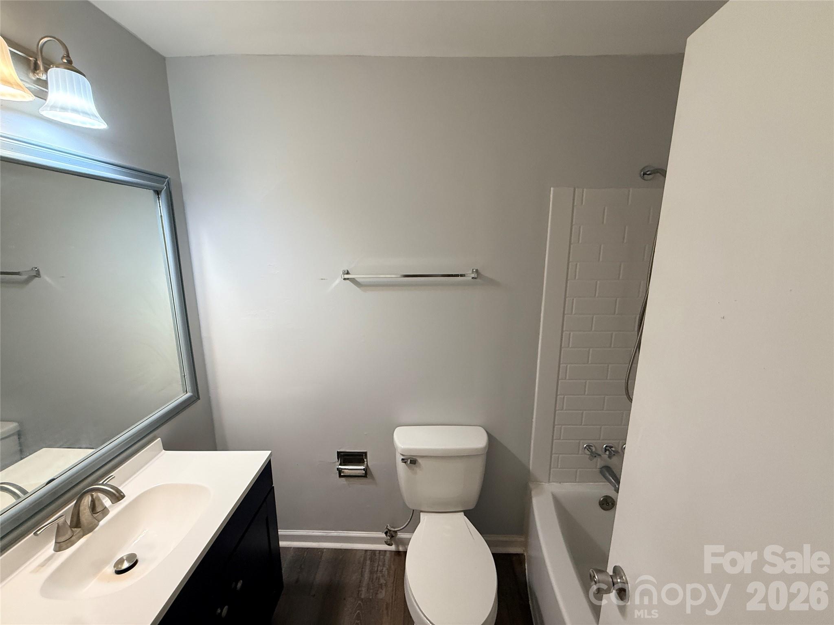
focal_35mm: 14
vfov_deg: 85.7
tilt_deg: -11.2
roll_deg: -0.9
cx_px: 417
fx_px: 337
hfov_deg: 102.1
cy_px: 312
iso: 250
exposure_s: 1/120
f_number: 2.2
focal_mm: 2.22
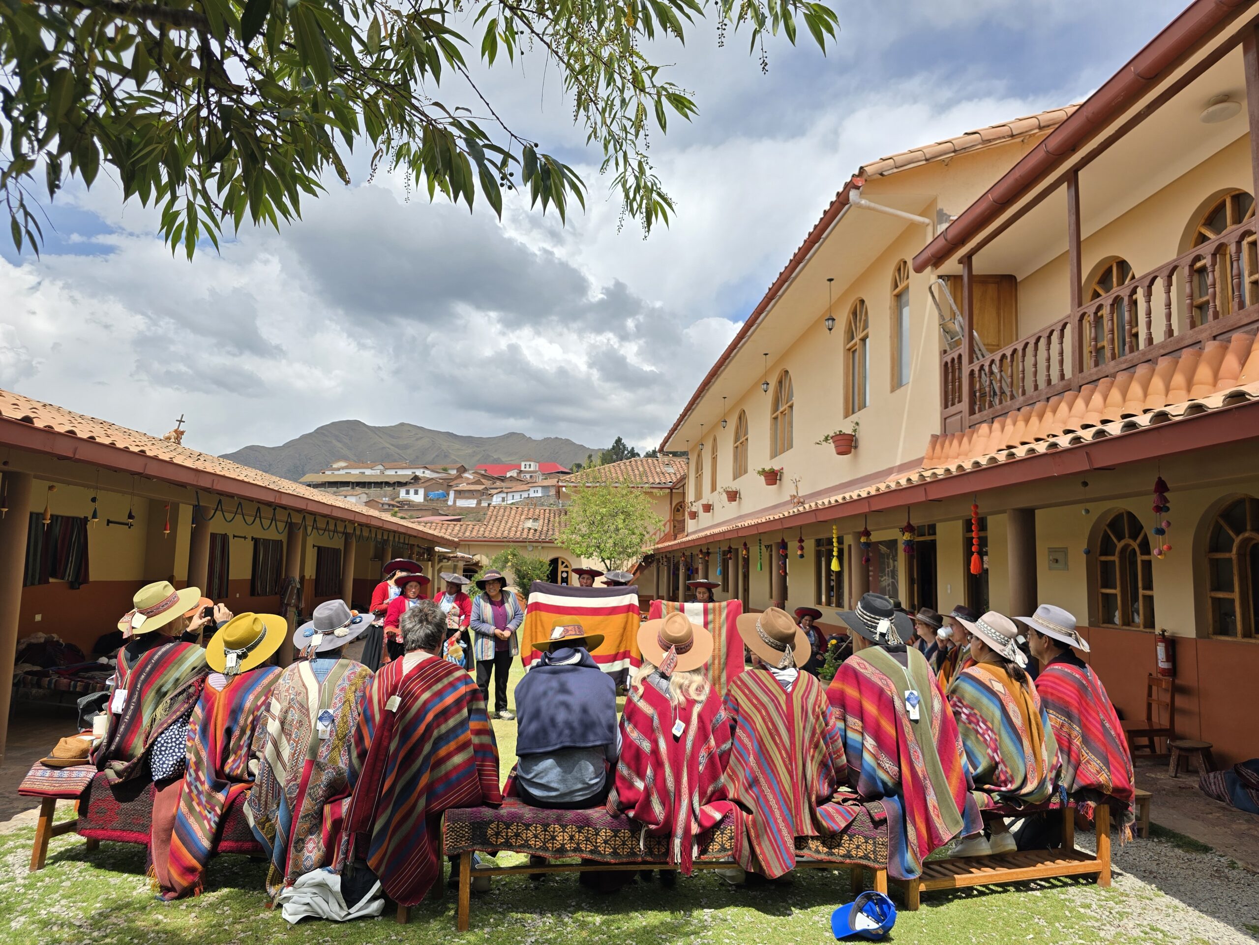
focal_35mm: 23
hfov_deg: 73.9
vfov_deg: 58.9
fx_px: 837
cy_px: 472
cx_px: 630
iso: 12
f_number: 1.7
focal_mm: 6.3
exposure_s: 1/805
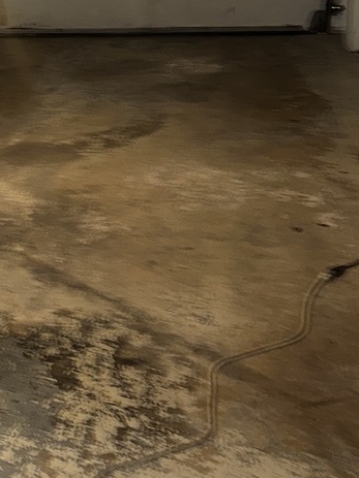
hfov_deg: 24.1
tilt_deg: -18.1
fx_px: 775
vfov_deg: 33.5
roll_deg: +5.9
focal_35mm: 56
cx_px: -51
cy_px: 103
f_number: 1.78
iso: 100
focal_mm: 6.76
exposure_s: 1/6
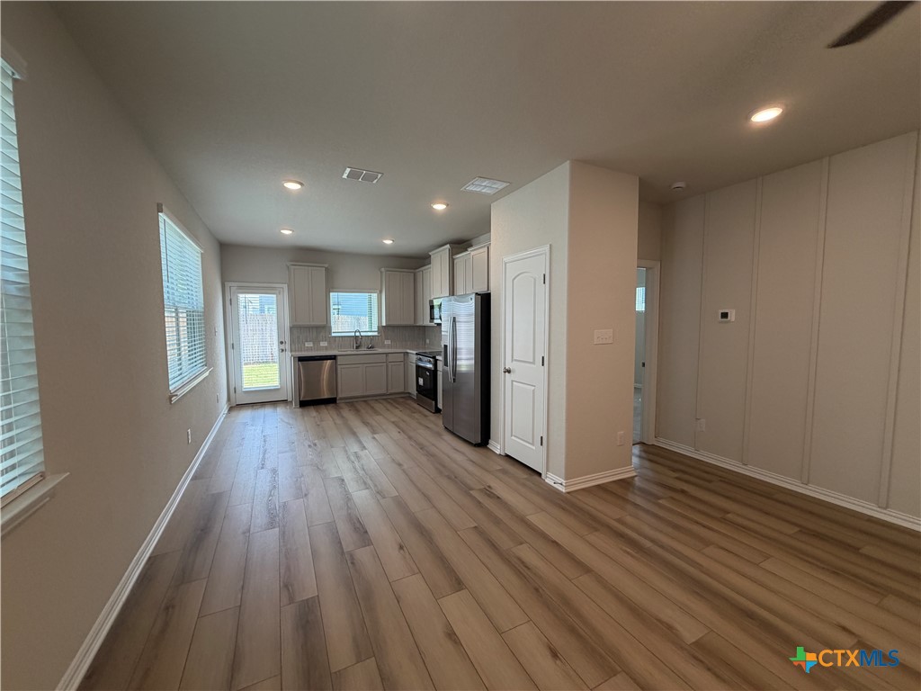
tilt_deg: -3.3
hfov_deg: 102.1
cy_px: 346
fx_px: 372
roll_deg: +0.6
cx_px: 460
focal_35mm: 14
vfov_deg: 85.7
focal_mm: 2.22
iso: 125
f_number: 2.2
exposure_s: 1/120
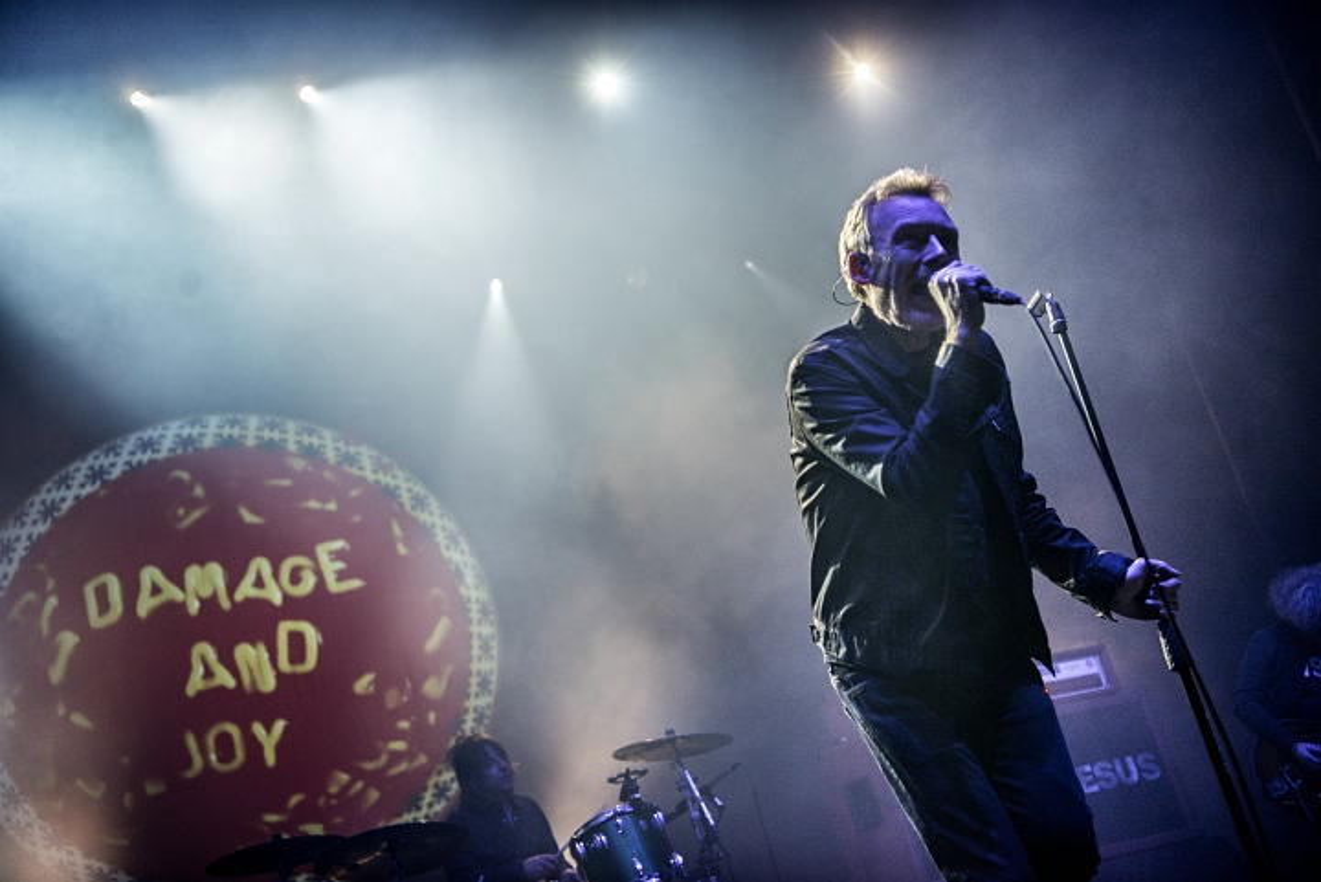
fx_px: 1652
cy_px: 441
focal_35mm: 45
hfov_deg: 43.6
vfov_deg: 29.9
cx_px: 660
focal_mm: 45
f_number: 2.8
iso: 800
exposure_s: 1/100
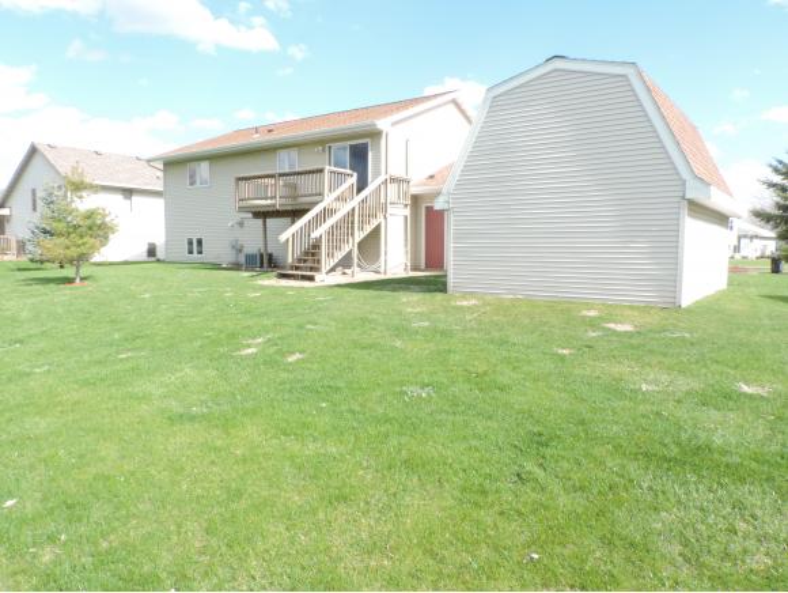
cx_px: 394
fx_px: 547
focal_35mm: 24
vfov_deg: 56.9
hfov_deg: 71.6
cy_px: 296
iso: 80
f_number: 8.3
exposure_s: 1/50
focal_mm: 4.3
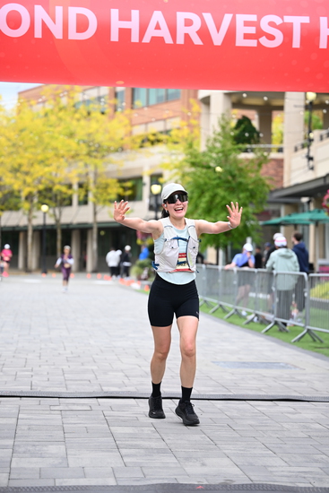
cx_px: 164
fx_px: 1164
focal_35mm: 85
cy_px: 246
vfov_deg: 23.9
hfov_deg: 16.1
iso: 640
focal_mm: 85
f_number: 2.8
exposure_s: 1/2000
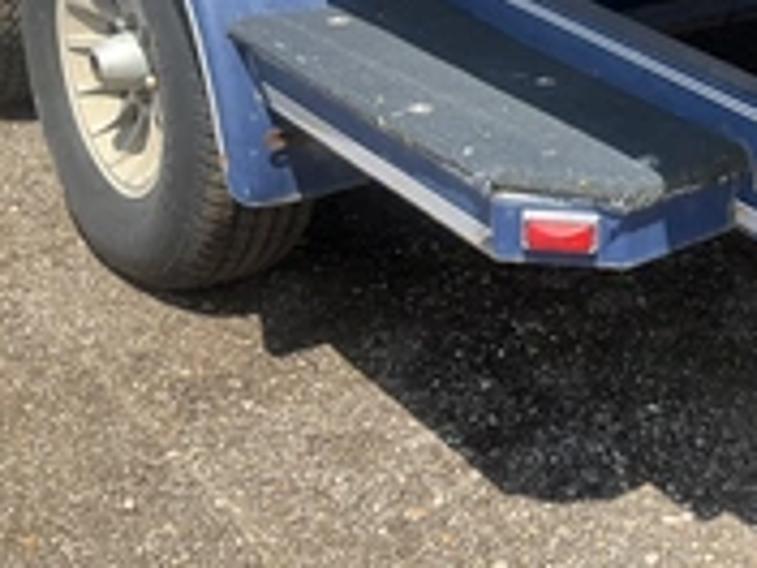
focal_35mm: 66
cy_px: 112
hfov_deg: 27.2
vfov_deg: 22.0
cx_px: 813
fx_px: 1443
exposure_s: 1/842
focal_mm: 3
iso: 25
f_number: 1.8
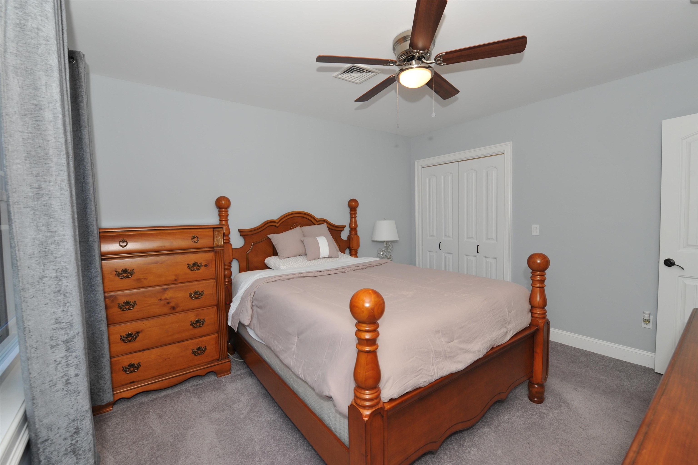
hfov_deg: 100.4
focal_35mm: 15
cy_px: 232
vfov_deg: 77.2
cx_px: 349
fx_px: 291
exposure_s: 1/125
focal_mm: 15
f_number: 7.1
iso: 500
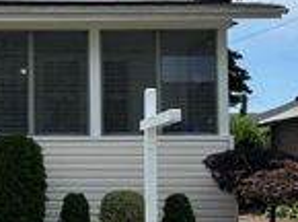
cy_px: 104
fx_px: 713
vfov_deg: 17.7
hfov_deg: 22.8
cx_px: 8
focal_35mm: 83
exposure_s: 1/4950
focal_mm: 6.76
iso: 80
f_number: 1.78
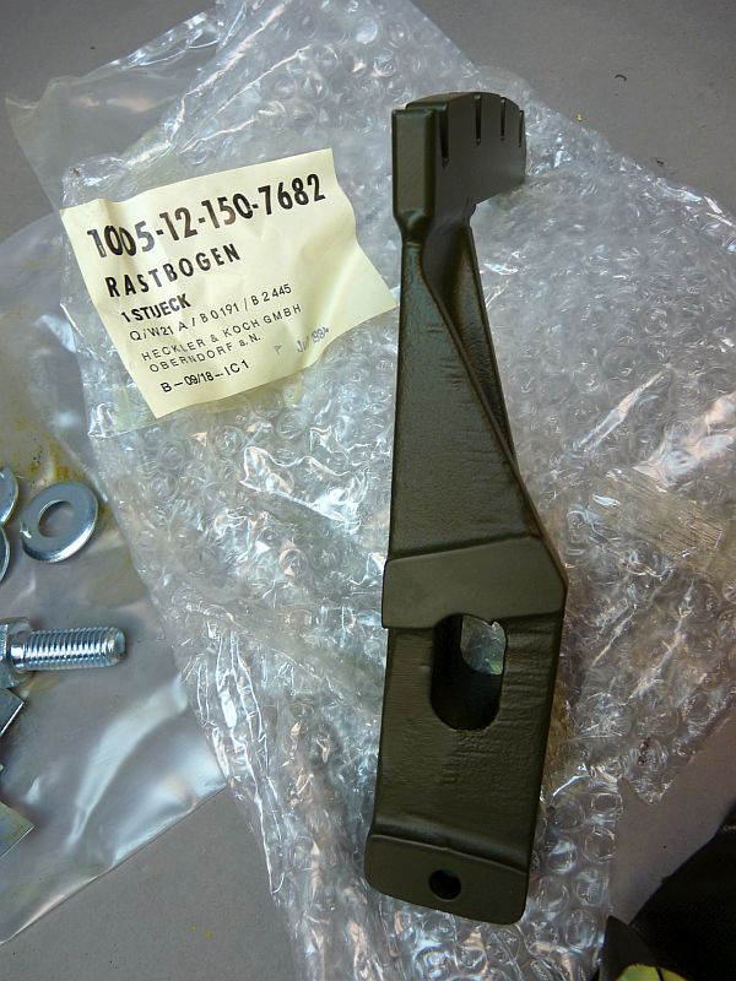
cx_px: 368
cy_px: 490
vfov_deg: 65.3
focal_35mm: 27
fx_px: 765
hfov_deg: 51.4
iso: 100
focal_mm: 4.8
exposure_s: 1/50
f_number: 2.8
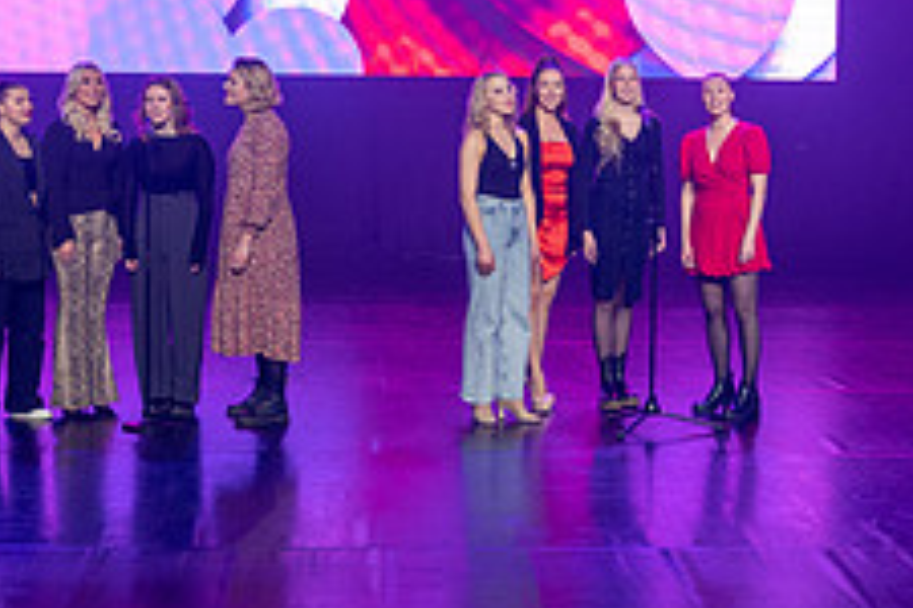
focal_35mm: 90
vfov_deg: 15.2
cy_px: 212
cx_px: 402
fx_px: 2282
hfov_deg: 22.6
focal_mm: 32
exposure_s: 1/100
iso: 1250
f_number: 2.8
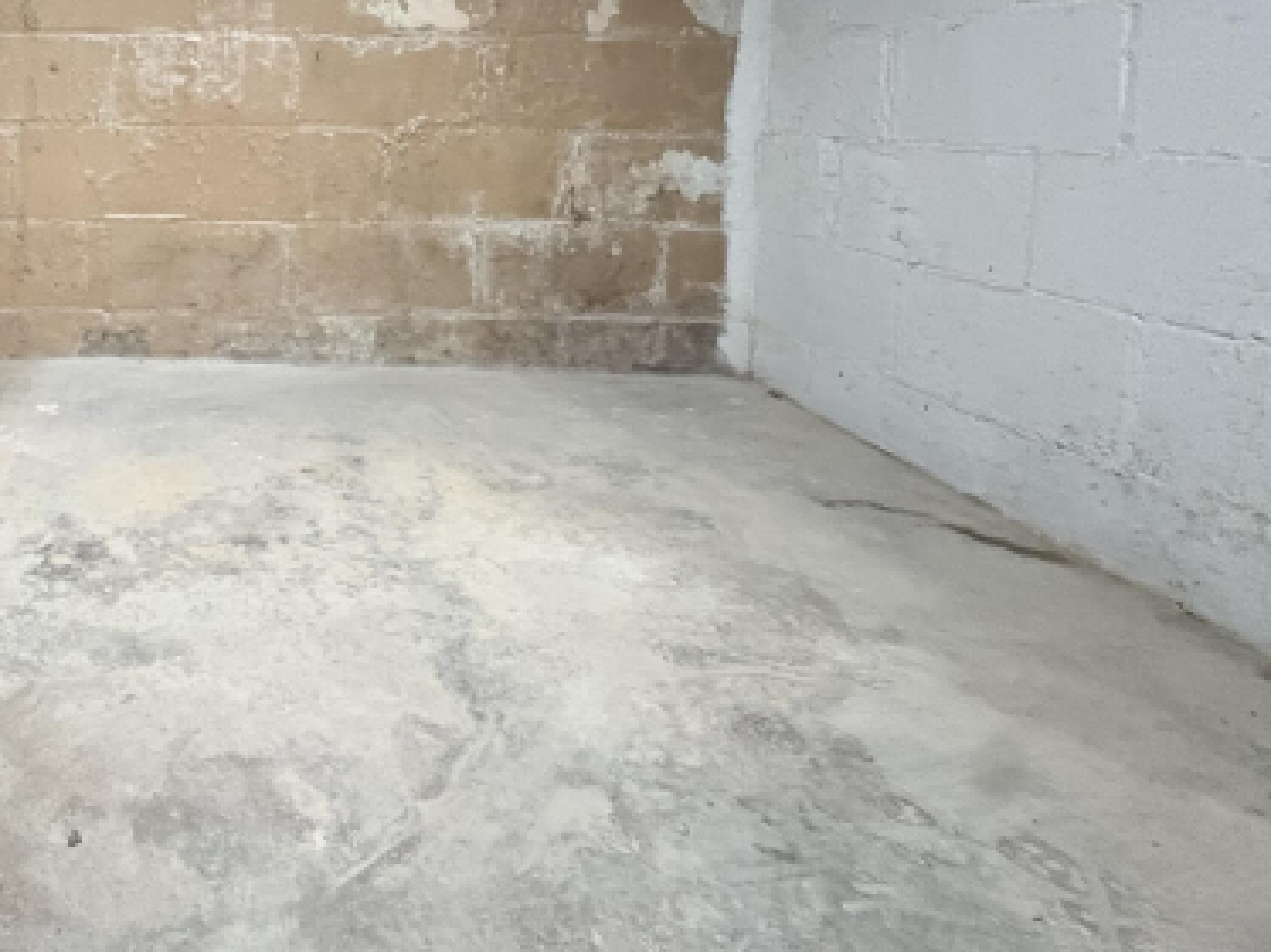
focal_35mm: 25
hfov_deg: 61.6
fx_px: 917
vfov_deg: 50.7
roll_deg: -0.1
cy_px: 160
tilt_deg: -4.3
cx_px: 195
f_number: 2.2
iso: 1000
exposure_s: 1/40
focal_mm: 2.22
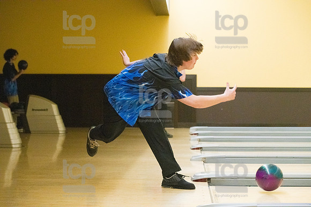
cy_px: 104
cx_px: 156
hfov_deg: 26.0
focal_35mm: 78
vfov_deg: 17.5
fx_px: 674
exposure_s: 1/1000
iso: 10000
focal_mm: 78
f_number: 4.5
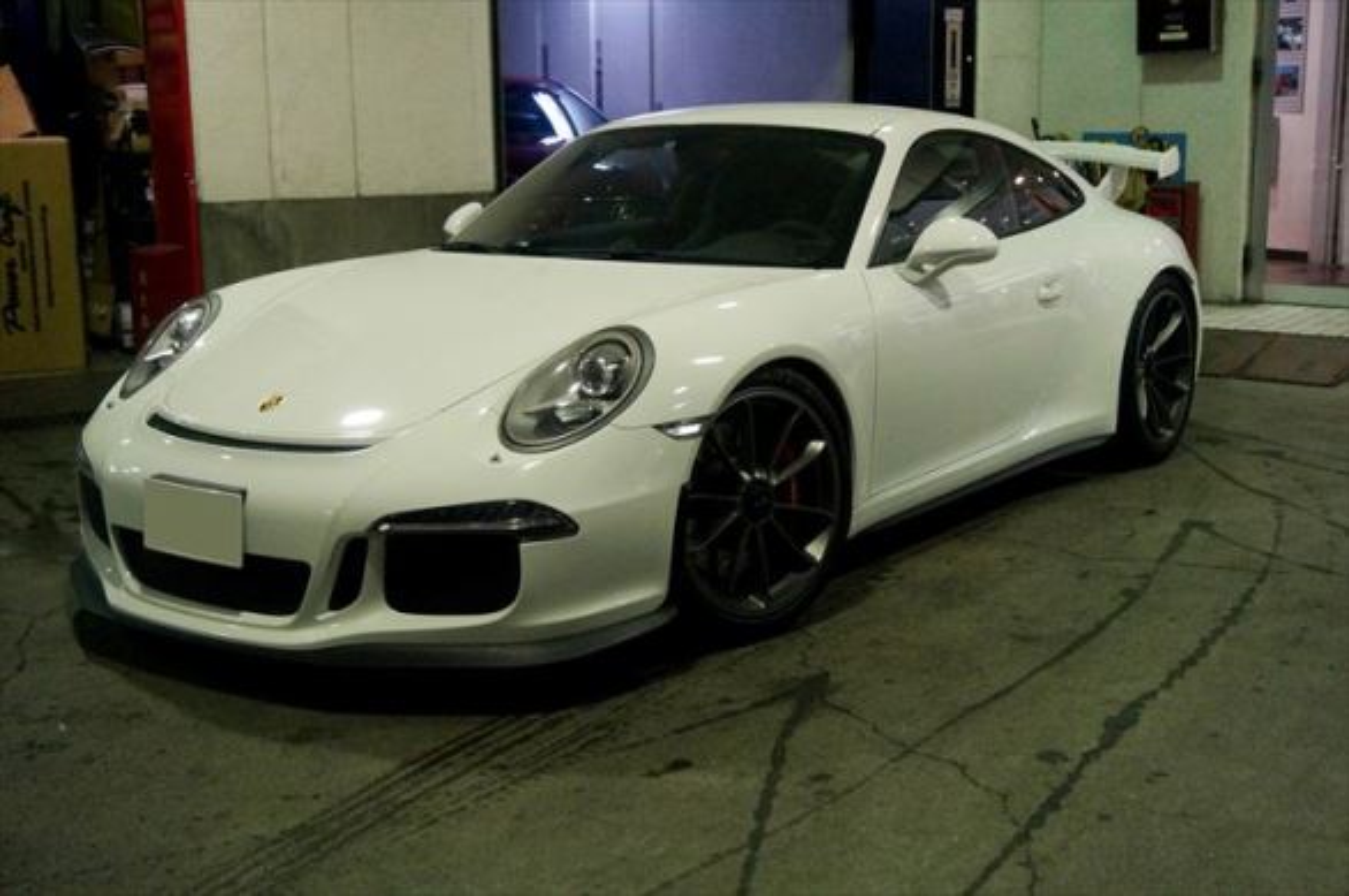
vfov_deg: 28.9
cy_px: 448
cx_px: 674
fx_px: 1740
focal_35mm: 46
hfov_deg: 42.4
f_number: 5
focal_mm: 31
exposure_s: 1/160
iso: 3200
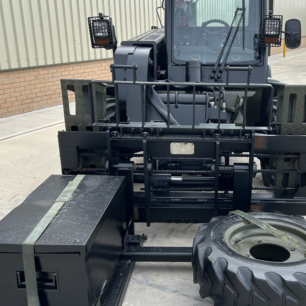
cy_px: 168
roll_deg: +0.0
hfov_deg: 38.7
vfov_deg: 39.1
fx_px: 430
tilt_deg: -16.2
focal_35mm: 43
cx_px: 206
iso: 50
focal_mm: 5.7
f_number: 1.5
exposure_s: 1/1808
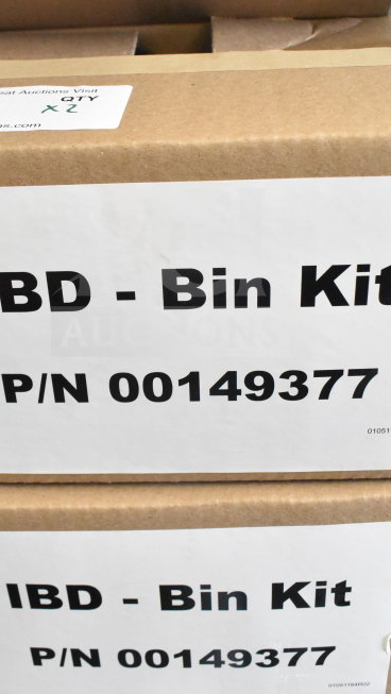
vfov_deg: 46.1
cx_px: 170
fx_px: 810
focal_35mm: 44
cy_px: 273
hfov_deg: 27.1
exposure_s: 1/250
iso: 6400
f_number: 8
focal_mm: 20
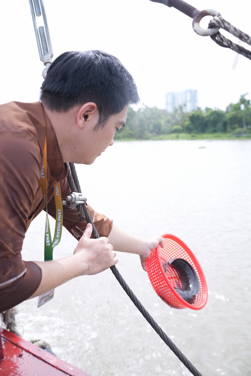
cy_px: 188
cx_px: 126
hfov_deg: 37.9
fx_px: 366
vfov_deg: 54.4
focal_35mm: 35
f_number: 4.5
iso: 125
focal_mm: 35
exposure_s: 1/320
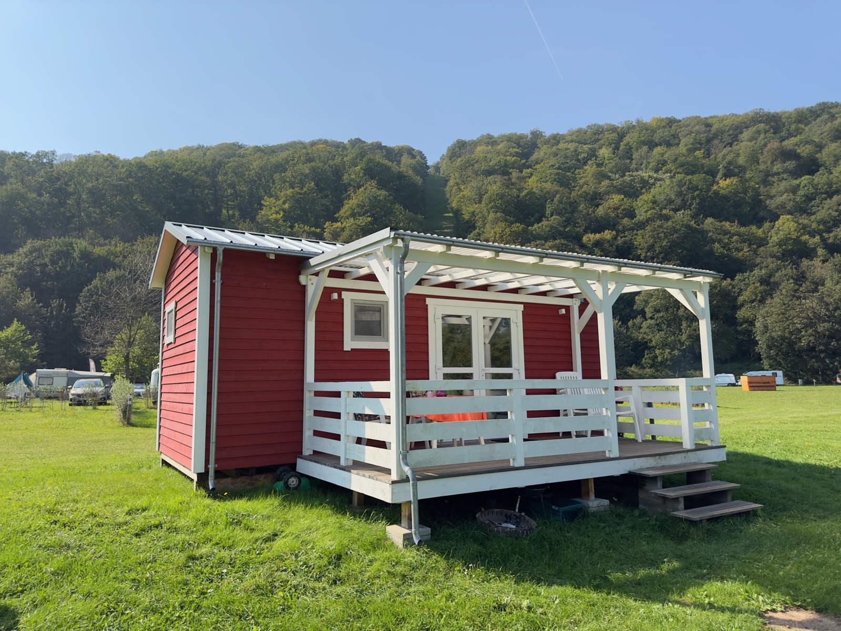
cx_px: 420
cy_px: 316
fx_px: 583
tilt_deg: +7.8
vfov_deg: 56.8
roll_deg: +1.5
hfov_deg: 71.6
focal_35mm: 24
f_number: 1.78
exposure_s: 1/3257
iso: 80
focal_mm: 6.86
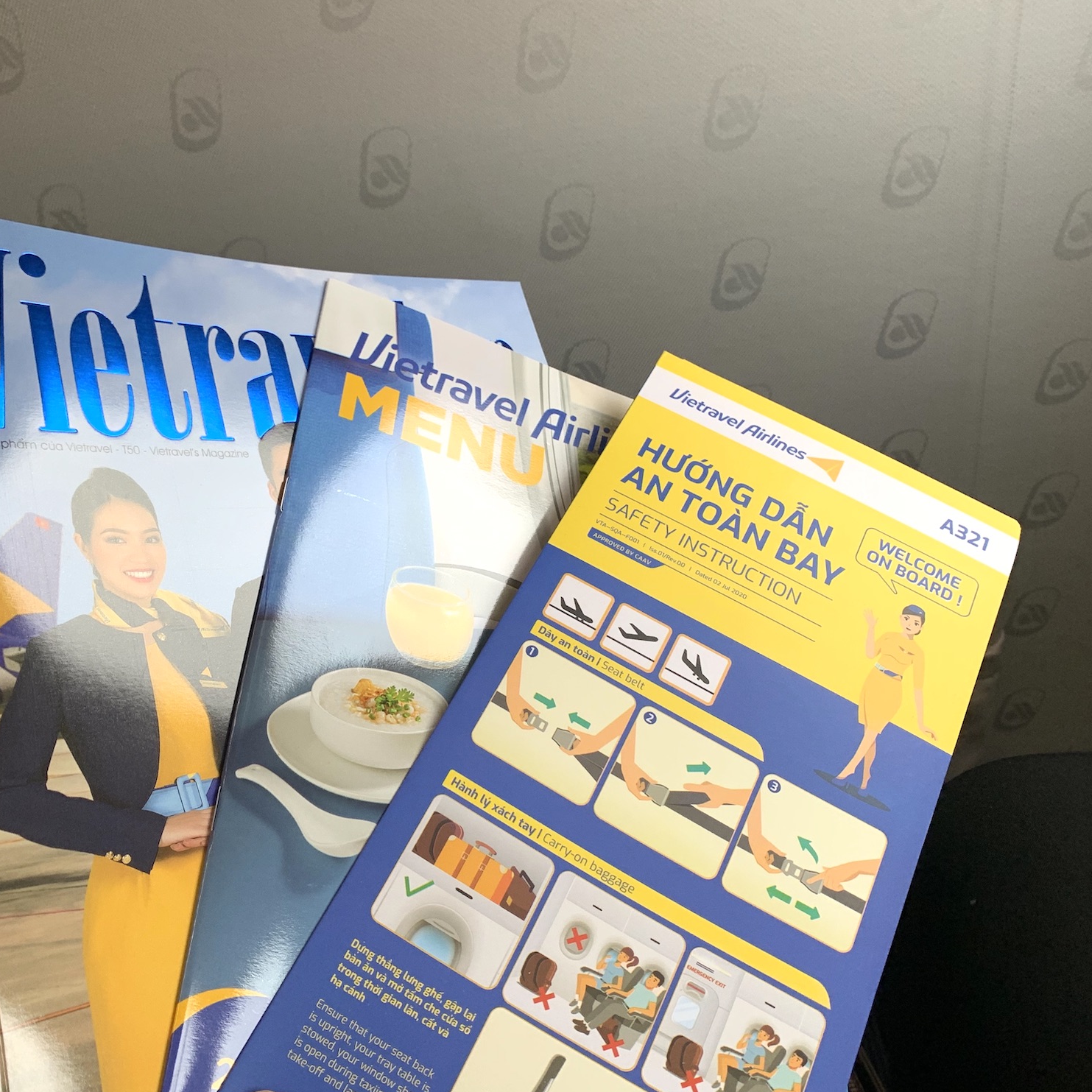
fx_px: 1106
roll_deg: +12.3
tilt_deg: -34.7
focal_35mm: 31
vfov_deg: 52.5
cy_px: 551
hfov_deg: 52.3
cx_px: 463
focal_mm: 4.25
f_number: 1.8
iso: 40
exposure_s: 1/91
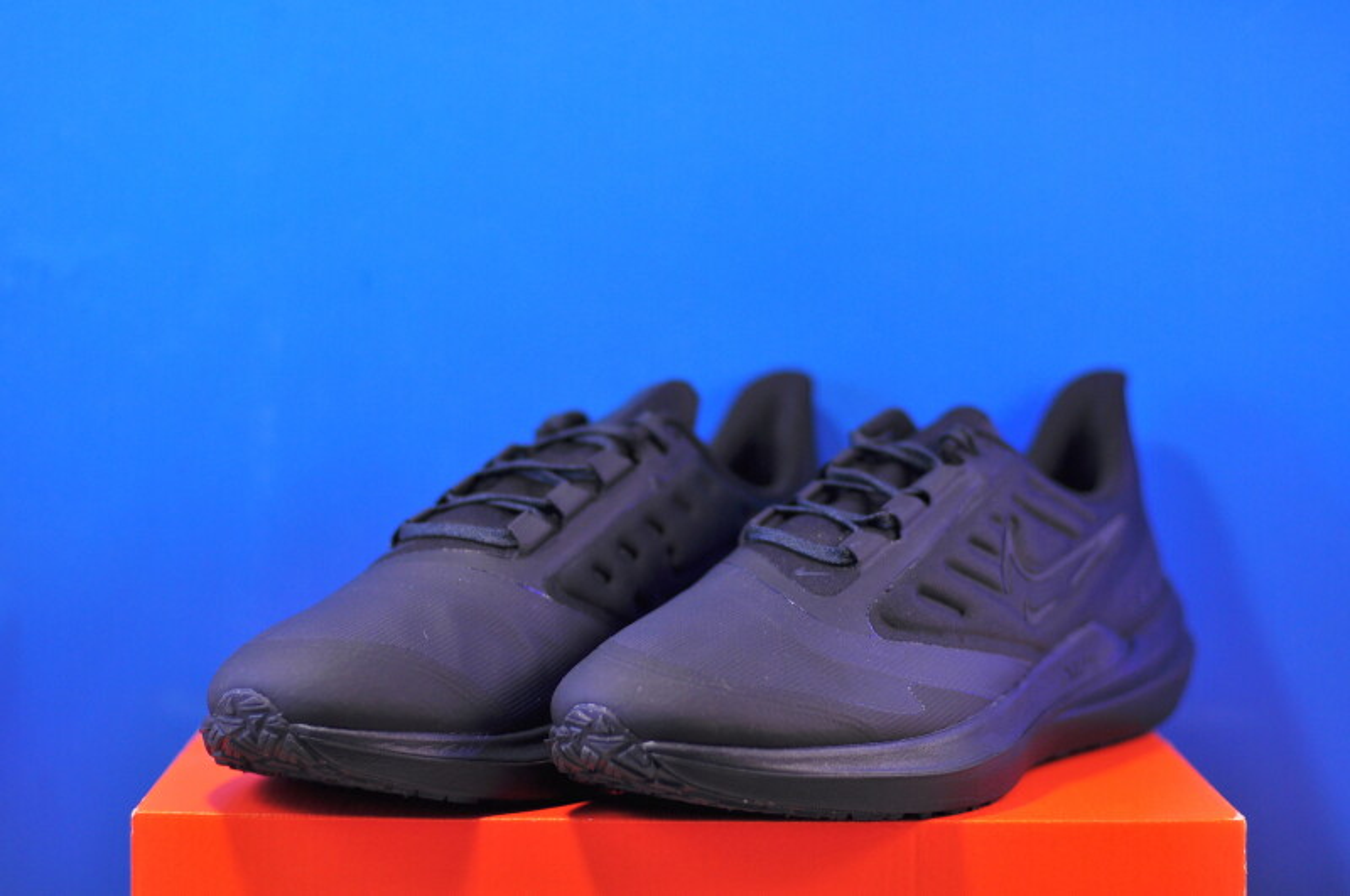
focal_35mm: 75
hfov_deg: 27.0
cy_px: 448
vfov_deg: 18.1
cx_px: 675
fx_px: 2808
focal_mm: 50
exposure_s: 1/320
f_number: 2
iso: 250
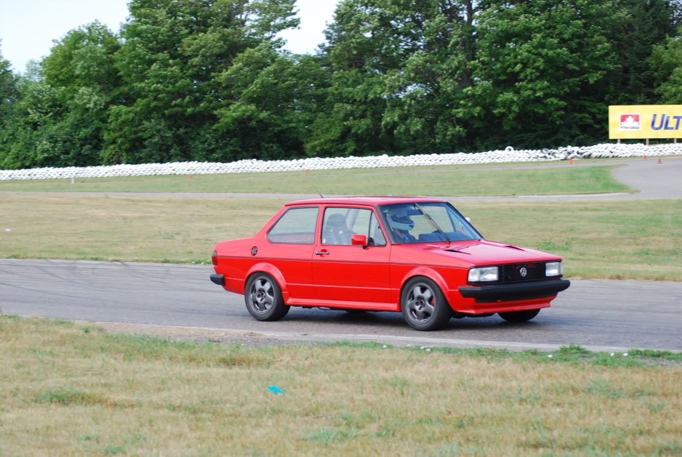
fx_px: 1992
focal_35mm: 105
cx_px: 341
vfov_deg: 13.1
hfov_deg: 19.4
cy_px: 228
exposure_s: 1/400
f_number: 5
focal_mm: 70
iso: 200
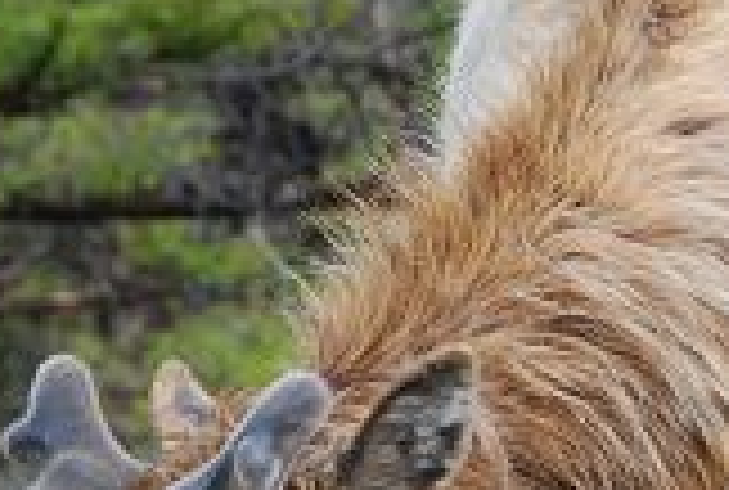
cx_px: 698
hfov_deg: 4.0
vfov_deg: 2.7
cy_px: 348
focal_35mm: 518
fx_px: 10519
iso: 100
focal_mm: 112
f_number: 5.6
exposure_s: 1/50
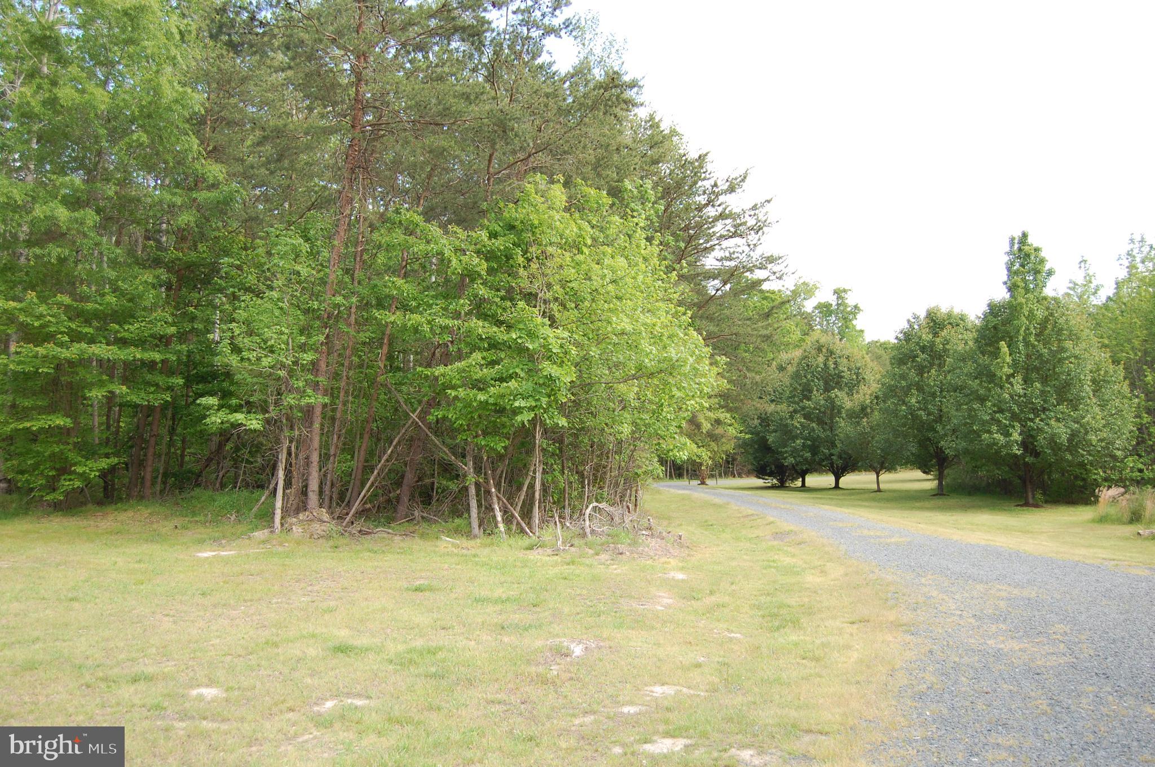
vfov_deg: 39.9
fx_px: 1058
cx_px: 578
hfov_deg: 57.3
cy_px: 384
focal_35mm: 33
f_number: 5
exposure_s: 1/500
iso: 400
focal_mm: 22
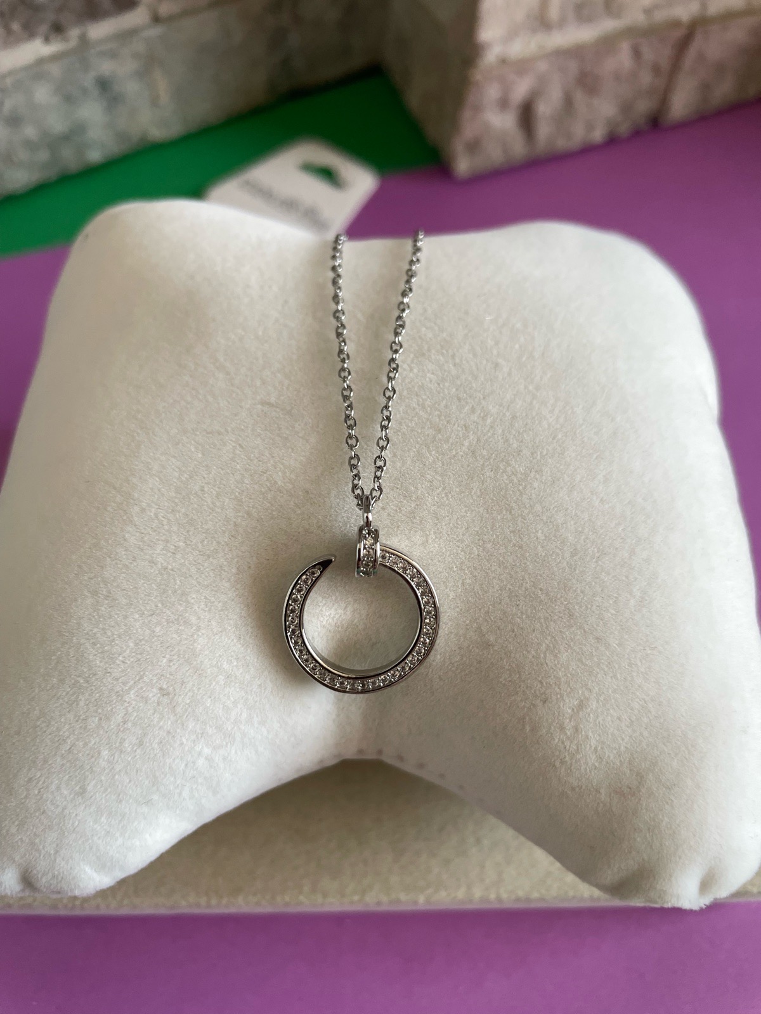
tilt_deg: -61.8
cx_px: 380
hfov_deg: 53.1
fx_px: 762
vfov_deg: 67.3
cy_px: 507
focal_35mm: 26
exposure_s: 1/105
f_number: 1.6
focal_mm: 4.2
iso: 125
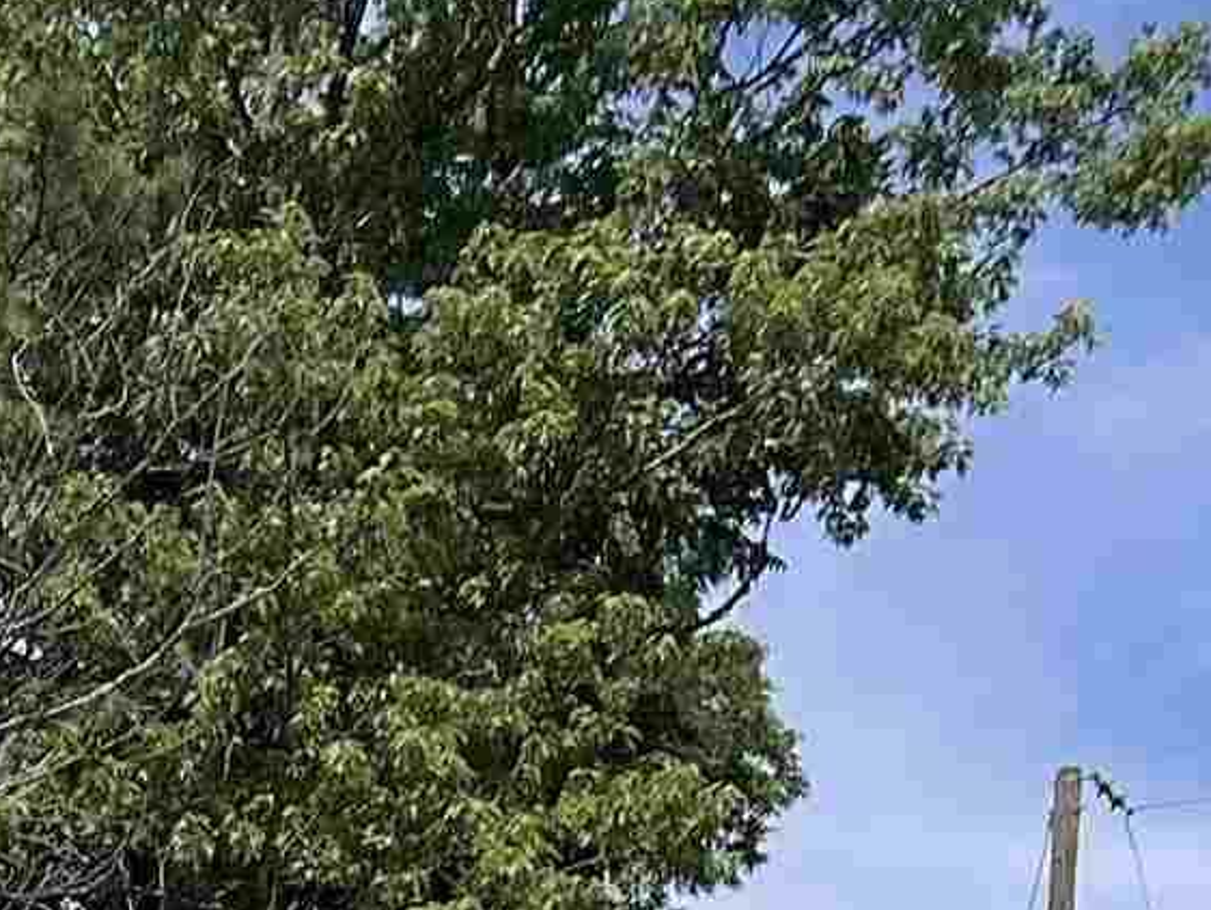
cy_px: 2437
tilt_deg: -4.0
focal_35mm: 142
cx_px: -26
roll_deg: -0.7
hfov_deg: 13.7
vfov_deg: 9.0
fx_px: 4970
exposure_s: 1/6211
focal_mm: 5.7
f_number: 1.5
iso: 50
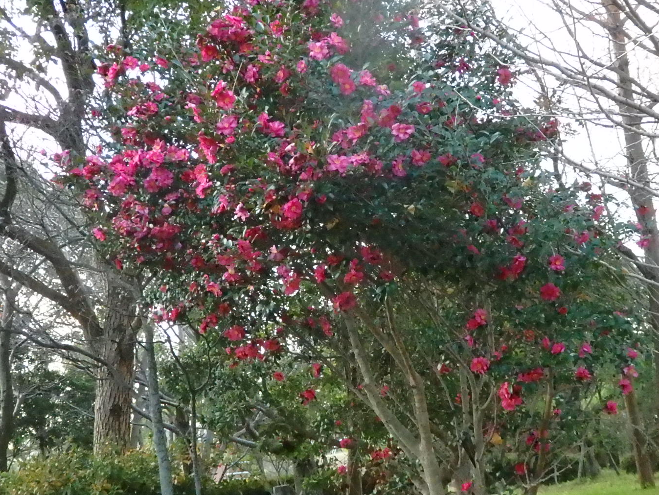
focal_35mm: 57
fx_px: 1085
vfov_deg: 25.7
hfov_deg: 33.8
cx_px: 342
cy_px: 261
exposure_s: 1/1000
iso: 2500
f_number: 3.7
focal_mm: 7.3
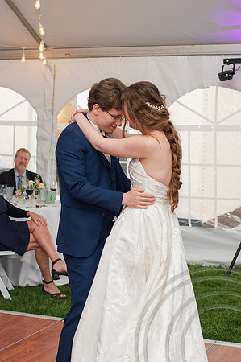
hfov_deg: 18.0
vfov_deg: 26.8
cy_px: 210
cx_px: 81
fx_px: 759
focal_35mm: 75
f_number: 3.2
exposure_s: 1/200
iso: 800
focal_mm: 35
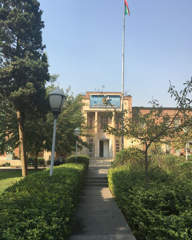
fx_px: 220
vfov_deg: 57.1
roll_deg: -0.4
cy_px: 129
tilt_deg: +9.3
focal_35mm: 31
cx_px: 98
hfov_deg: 47.1
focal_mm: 4.15
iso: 25
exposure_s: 1/845
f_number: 2.2
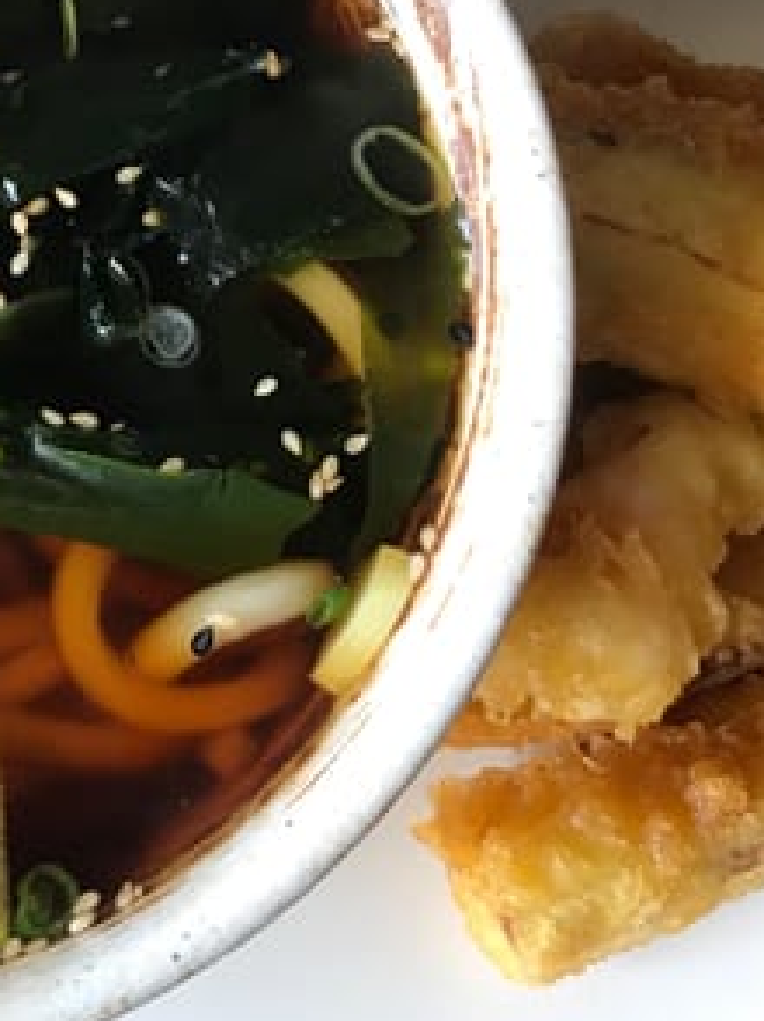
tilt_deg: -75.2
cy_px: 368
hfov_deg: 23.2
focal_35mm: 61
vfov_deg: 31.5
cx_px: 28
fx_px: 1798
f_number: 1.8
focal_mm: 3.99
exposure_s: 1/30
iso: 25
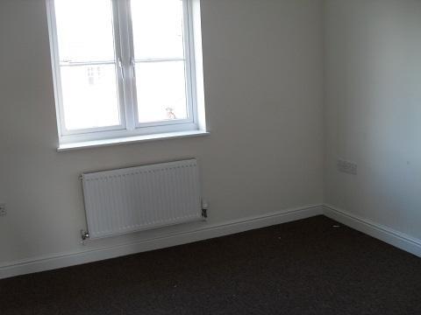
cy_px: 158
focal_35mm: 35
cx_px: 210
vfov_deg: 40.7
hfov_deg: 52.6
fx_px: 426
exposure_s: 1/30
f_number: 2.8
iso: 120
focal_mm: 6.2
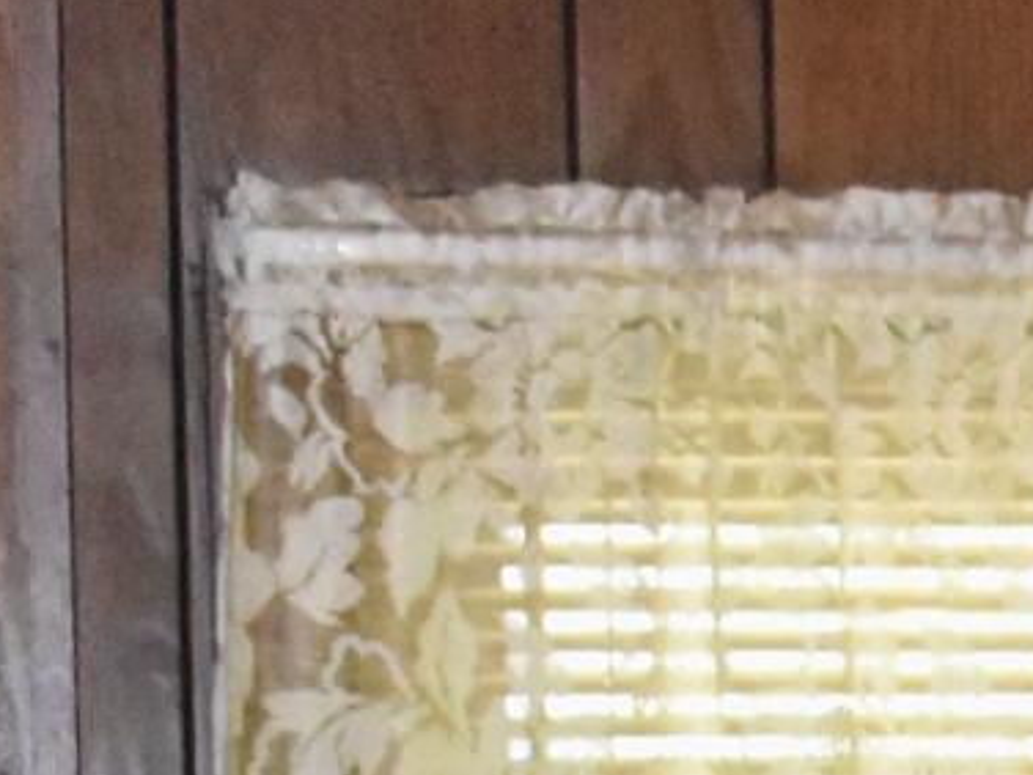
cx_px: 2942
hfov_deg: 5.3
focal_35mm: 357
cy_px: 2248
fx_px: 10649
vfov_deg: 4.0
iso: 5600
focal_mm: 31
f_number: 6.3
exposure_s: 1/60
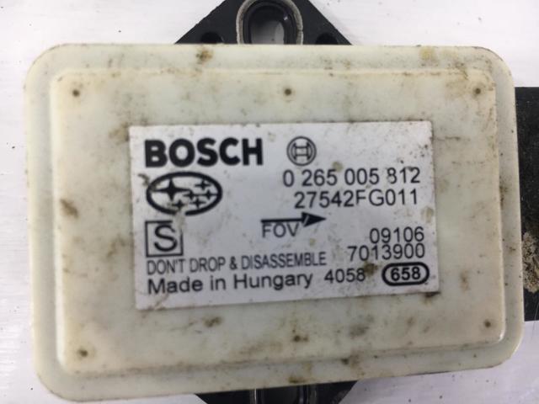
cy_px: 202
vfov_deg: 48.2
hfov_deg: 61.7
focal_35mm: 29
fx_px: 452
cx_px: 270
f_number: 2.2
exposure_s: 1/50
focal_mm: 4.15
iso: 32
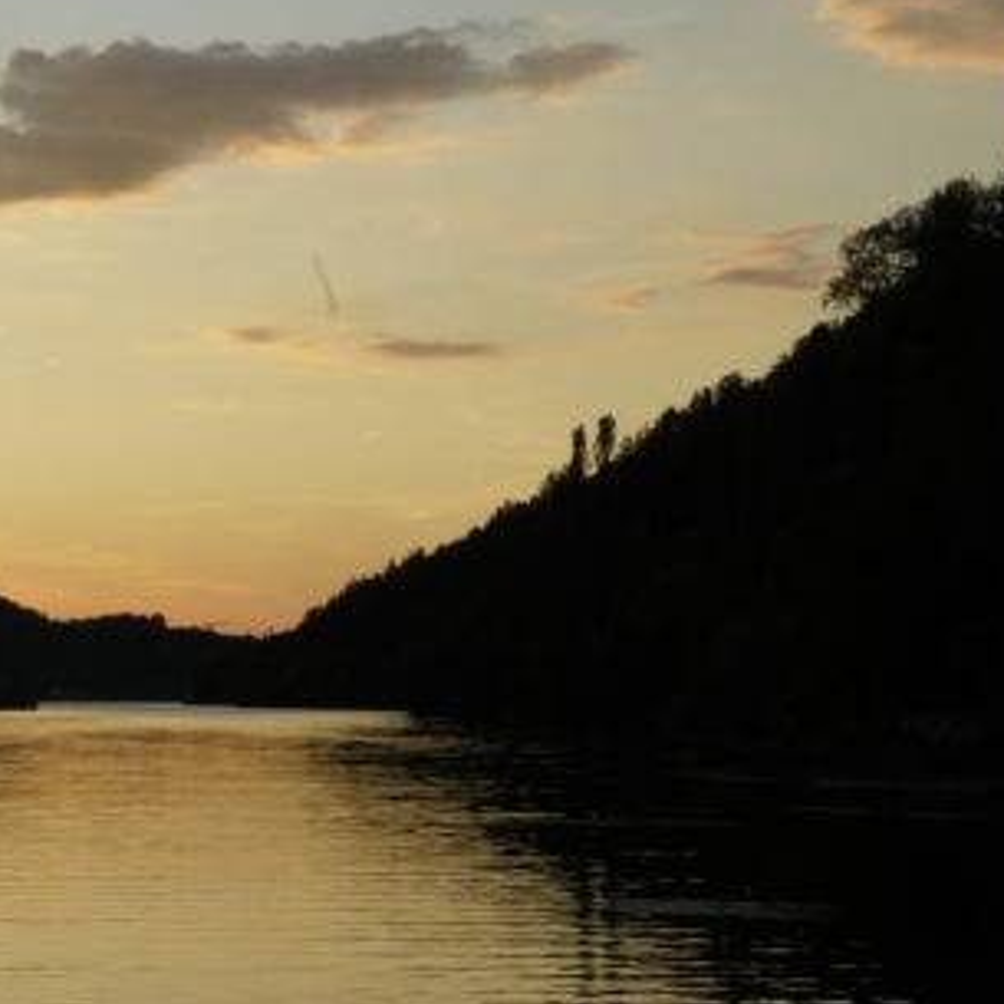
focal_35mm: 114
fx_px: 3741
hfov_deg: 14.3
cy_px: 449
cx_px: -487
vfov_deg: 15.3
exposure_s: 1/90
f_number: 22
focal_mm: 40
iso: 500
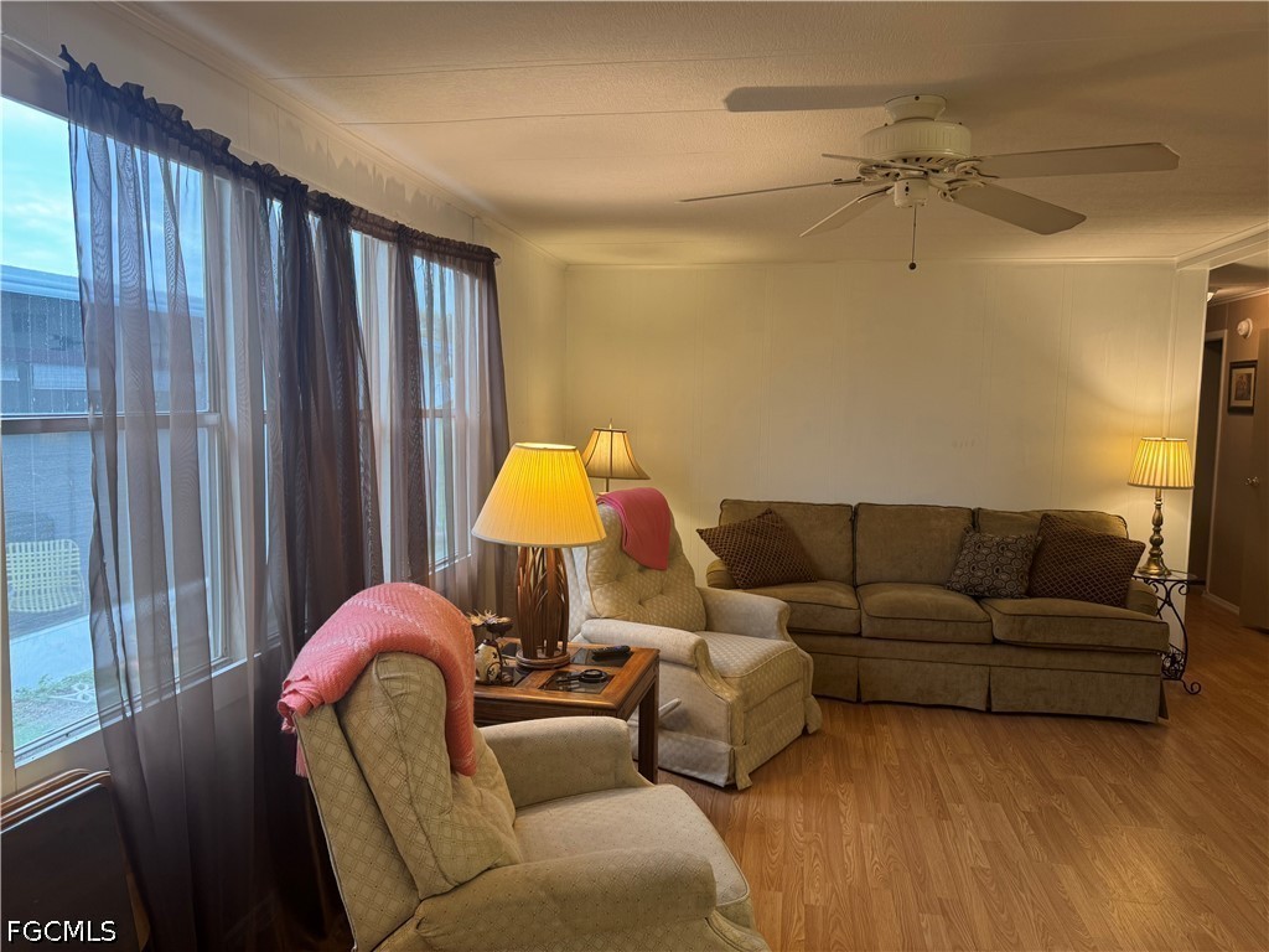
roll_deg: -1.4
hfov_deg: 71.6
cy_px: 476
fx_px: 880
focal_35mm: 24
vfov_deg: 56.8
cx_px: 634
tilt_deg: -6.4
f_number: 1.78
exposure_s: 1/60
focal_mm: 6.76
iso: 125
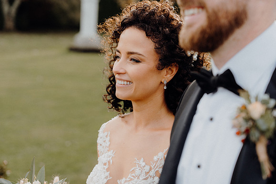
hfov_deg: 28.8
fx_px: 537
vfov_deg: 19.5
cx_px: 138
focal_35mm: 70
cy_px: 92
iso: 160
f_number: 3.5
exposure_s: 1/500
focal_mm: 70
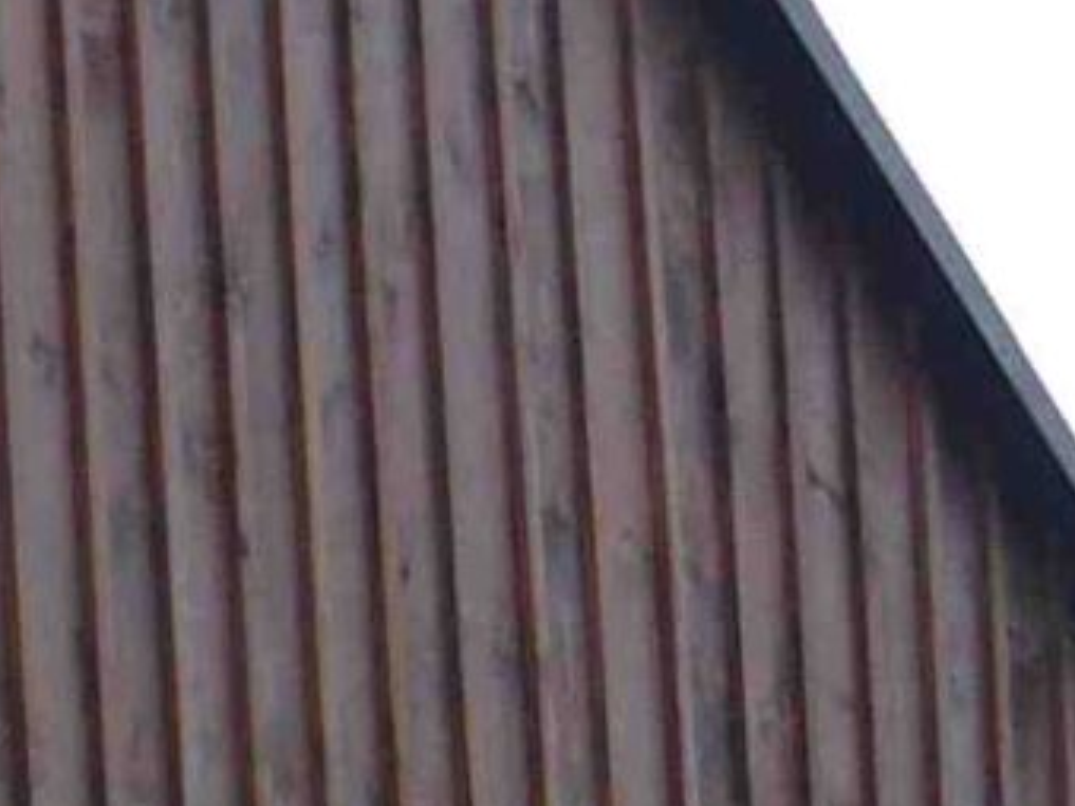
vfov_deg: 5.7
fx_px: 7730
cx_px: -1503
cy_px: 1917
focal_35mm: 249
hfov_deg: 7.4
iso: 100
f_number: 2.8
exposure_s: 1/125
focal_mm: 5.5
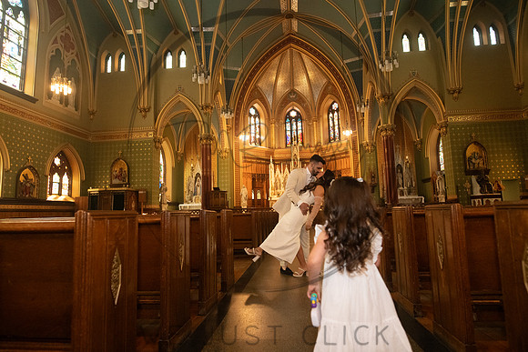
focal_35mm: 20
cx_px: 264
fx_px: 293
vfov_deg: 62.0
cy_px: 176
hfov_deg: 84.0
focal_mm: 20
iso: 6400
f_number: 3.5
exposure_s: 1/160
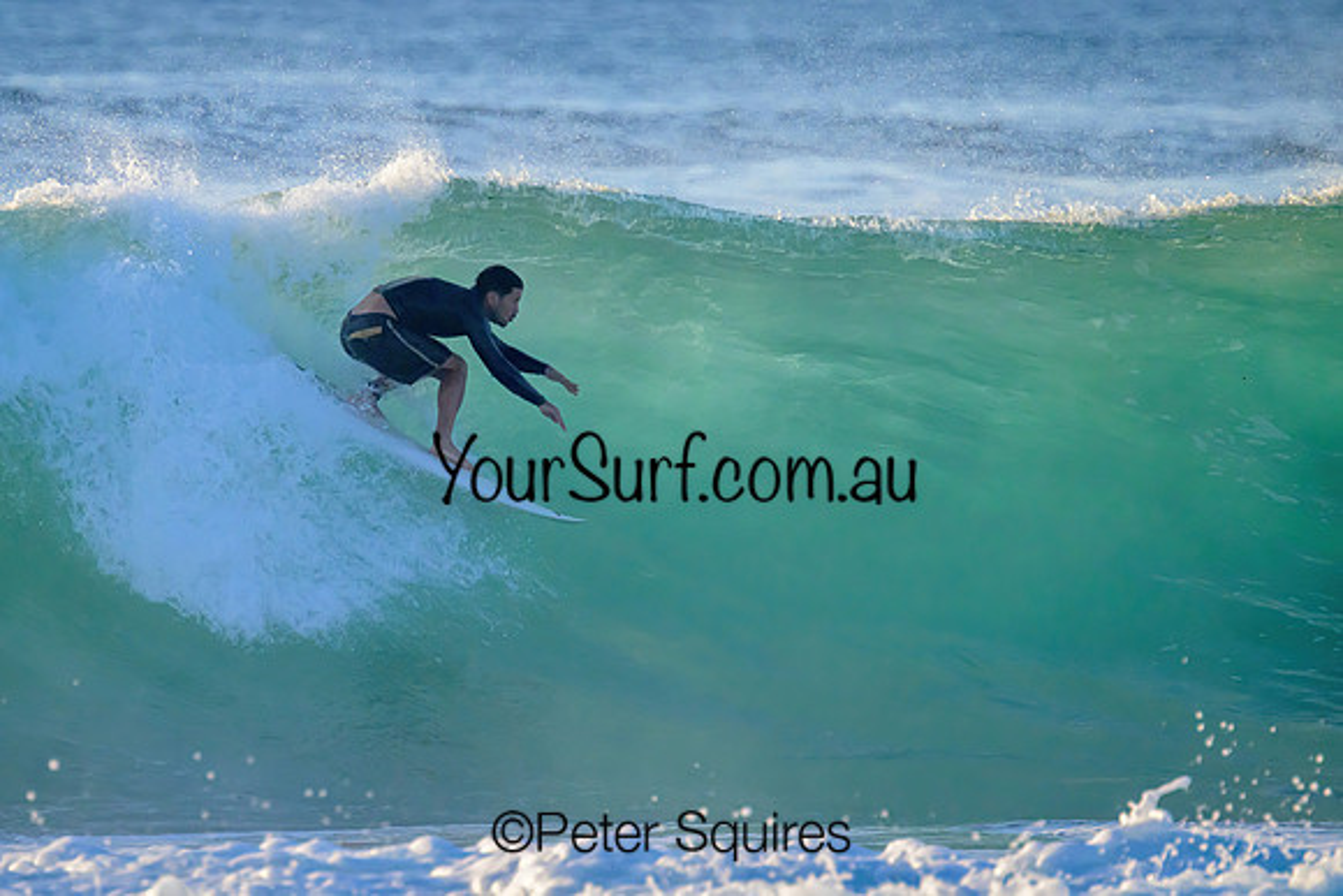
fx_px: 36782
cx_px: 524
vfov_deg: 1.4
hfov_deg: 2.1
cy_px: 365
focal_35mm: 986
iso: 1800
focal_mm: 800
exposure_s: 1/1600
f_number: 11
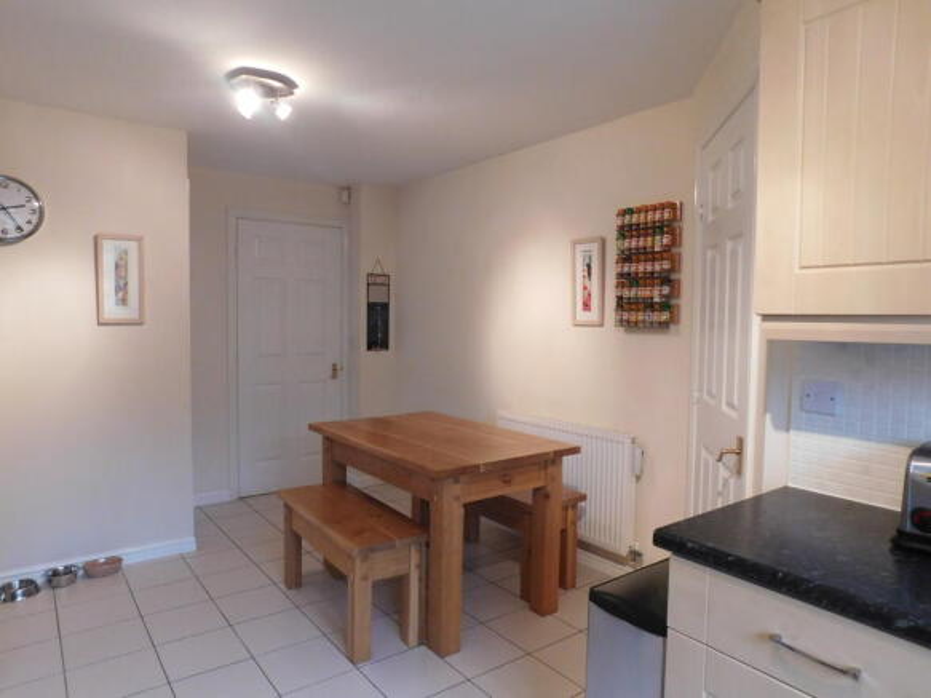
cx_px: 466
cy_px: 349
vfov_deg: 58.9
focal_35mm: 23
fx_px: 618
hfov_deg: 73.9
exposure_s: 1/30
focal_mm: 4
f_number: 3
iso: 400
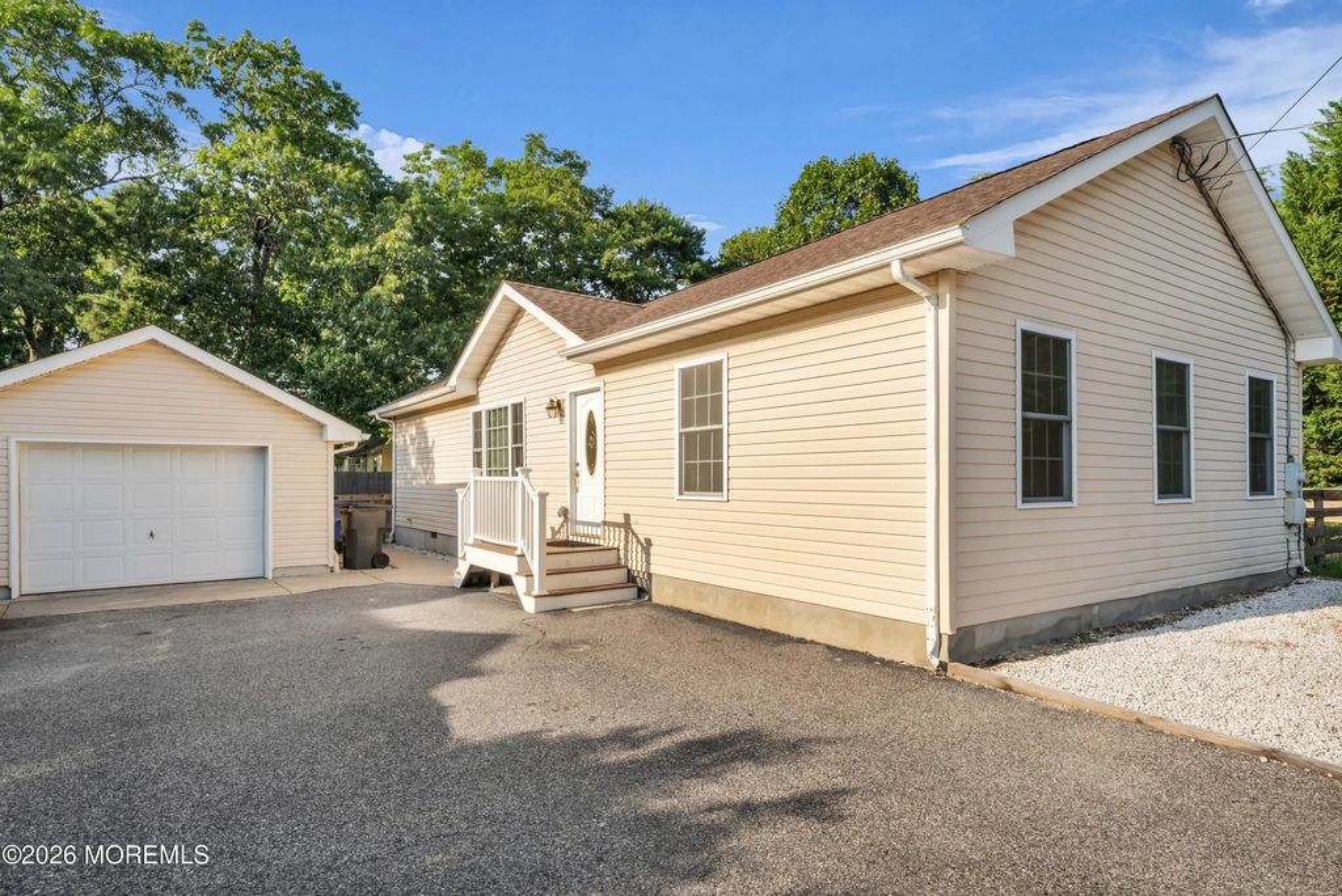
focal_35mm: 19
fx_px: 724
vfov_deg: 63.6
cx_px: 671
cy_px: 448
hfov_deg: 85.7
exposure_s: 1/30
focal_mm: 19.4
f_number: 22
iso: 100
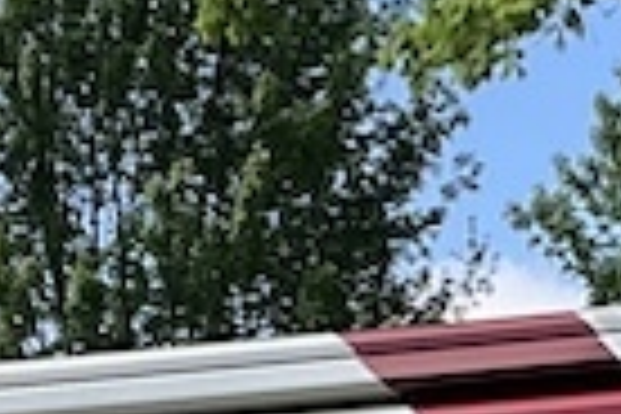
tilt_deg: +0.8
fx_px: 3760
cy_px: 855
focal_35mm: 218
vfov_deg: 6.1
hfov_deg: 9.4
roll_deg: +0.5
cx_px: 675
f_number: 1.8
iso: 25
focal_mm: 3
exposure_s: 1/912
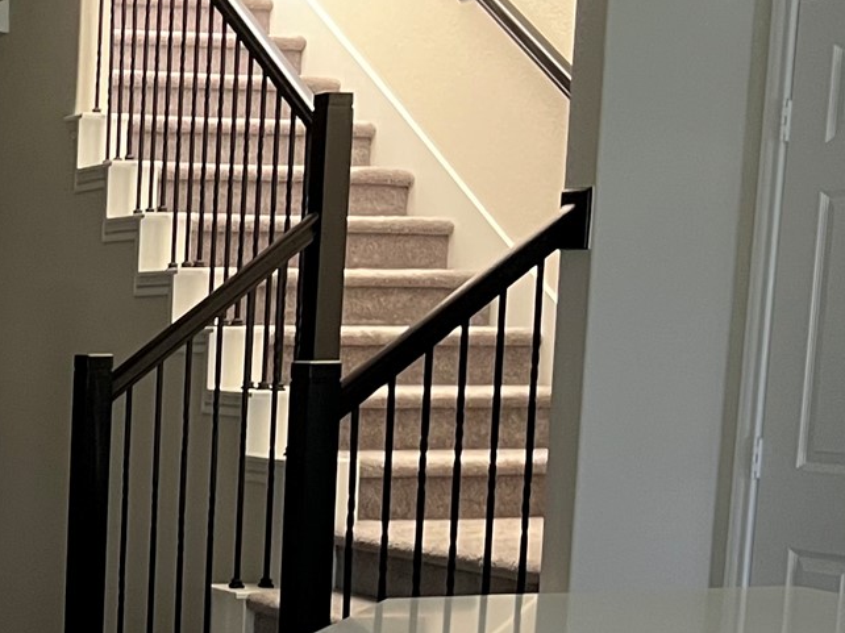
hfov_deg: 20.6
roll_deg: -0.2
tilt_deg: -9.4
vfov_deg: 17.3
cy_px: 646
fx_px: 2025
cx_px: -366
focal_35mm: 83
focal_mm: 5.7
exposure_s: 1/34
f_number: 1.5
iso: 640
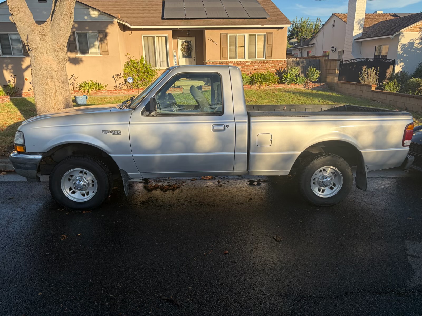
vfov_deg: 53.1
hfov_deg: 67.3
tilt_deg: -16.0
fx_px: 317
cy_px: 158
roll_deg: +1.7
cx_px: 211
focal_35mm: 26
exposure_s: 1/1217
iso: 50
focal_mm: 5.96
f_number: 1.6
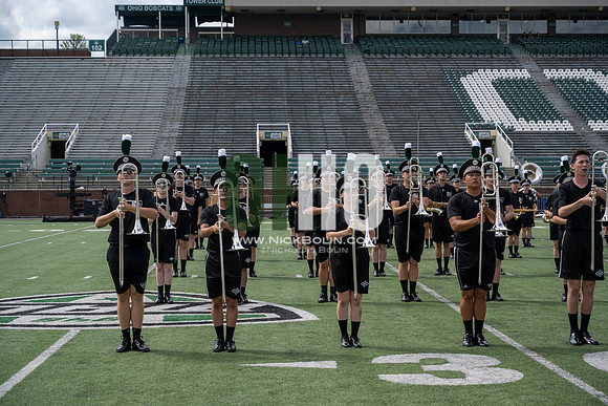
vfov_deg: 19.7
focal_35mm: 69
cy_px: 203
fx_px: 1166
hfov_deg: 29.2
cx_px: 304
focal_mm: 69
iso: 200
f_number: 5
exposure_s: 1/1600
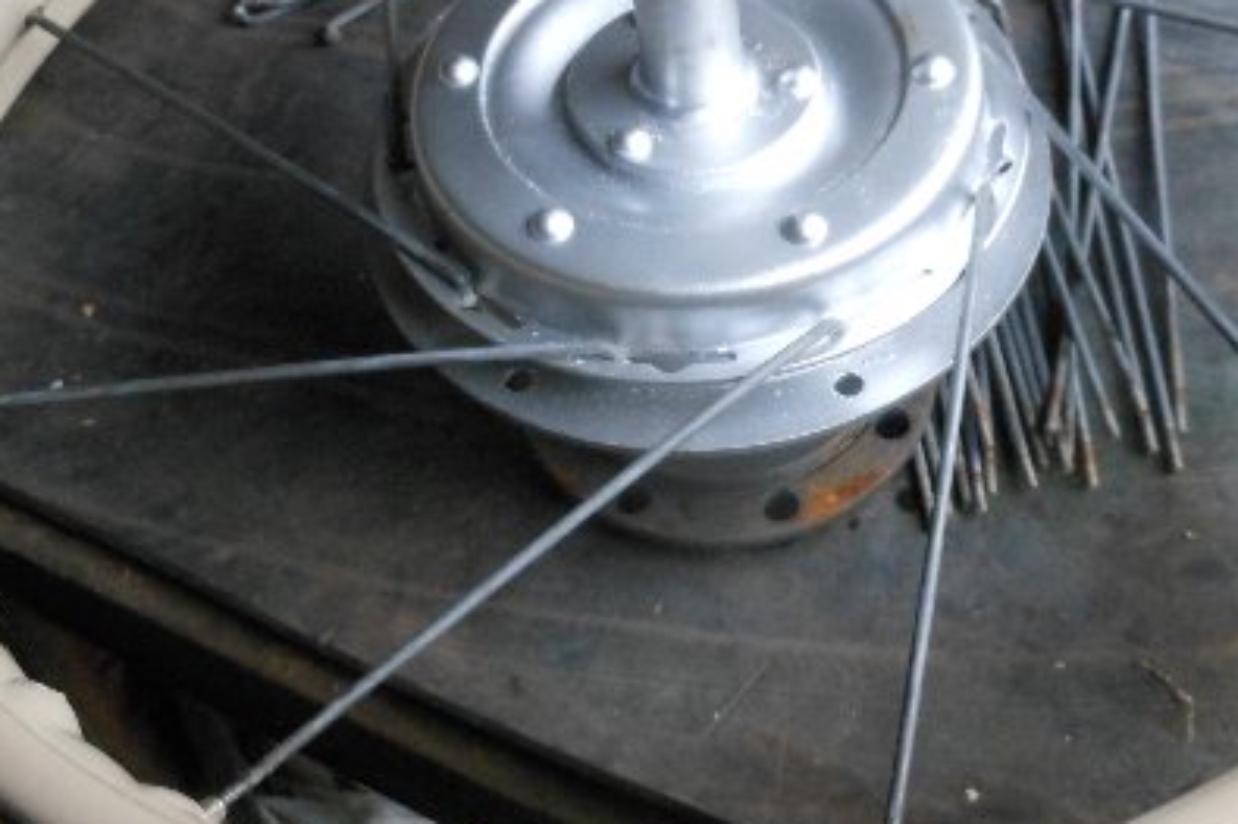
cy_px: 304
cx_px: 690
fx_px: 2028
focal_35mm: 59
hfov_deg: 33.9
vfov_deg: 22.9
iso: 400
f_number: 3.7
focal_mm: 5
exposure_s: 1/160
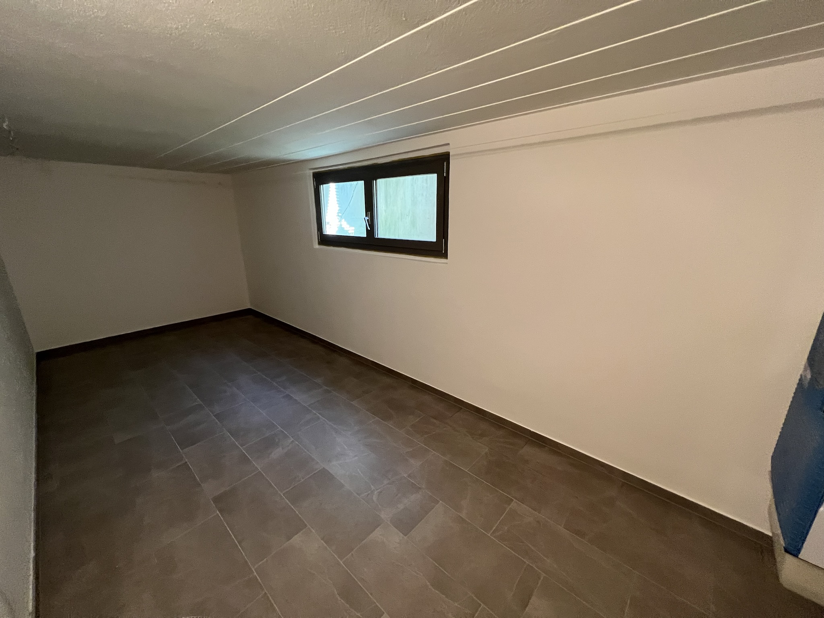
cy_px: 309
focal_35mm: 13
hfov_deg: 106.2
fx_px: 309
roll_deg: +0.8
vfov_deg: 89.9
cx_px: 412
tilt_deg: -16.6
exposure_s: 1/50
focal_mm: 1.57
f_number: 1.8
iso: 400
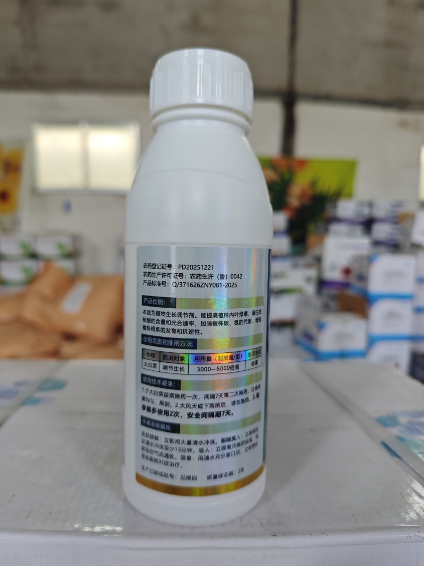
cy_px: 283
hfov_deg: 58.9
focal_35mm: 23
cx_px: 212
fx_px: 376
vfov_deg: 73.9
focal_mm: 6.55
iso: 80
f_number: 1.6
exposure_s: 1/100
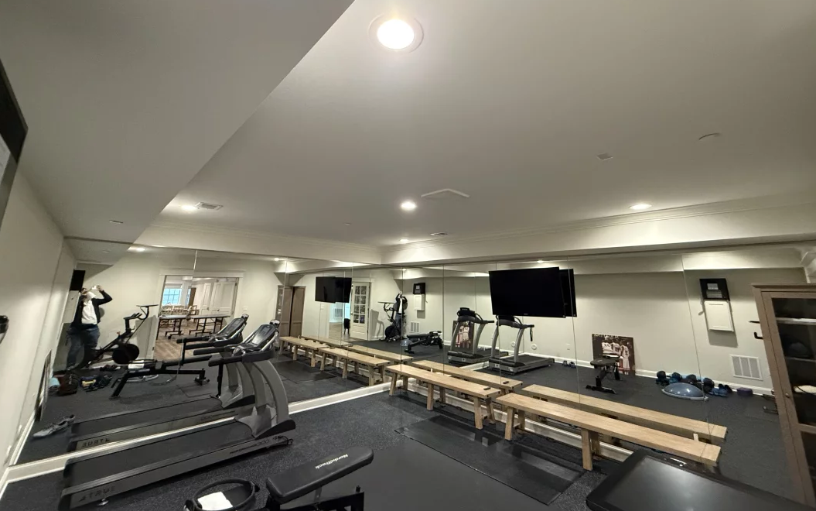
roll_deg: -0.8
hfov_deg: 101.4
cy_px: 221
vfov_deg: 74.4
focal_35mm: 15
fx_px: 334
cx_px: 410
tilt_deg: +14.5
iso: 640
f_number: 2.2
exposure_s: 1/59
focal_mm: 2.22
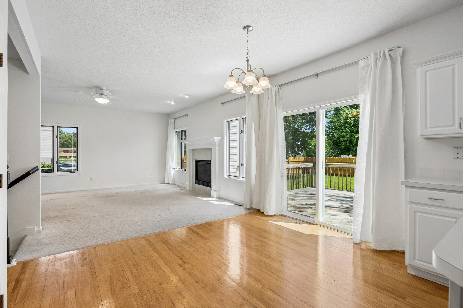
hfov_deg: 96.7
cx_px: 232
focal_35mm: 16
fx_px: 206
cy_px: 154
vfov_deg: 73.7
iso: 800
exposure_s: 1/250
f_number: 8
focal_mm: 16
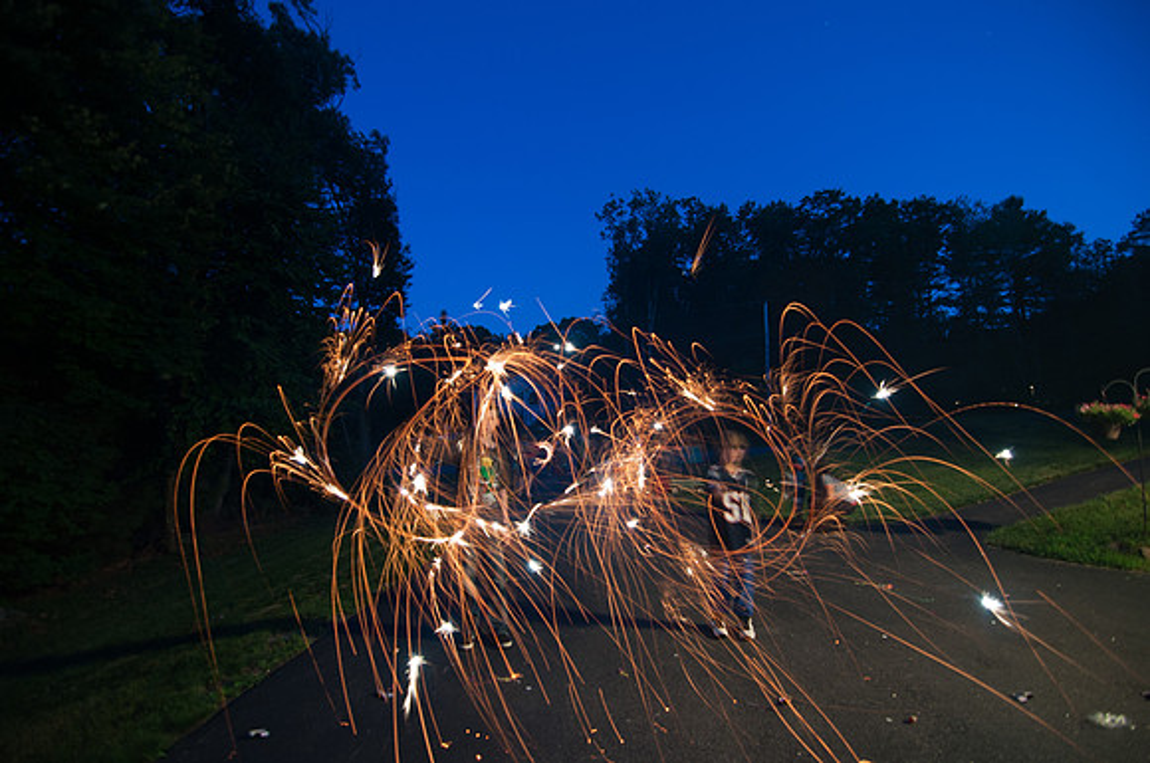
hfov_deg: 95.1
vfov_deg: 71.9
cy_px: 382
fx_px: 526
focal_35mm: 16
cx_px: 575
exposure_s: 2
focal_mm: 11
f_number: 2.8
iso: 200
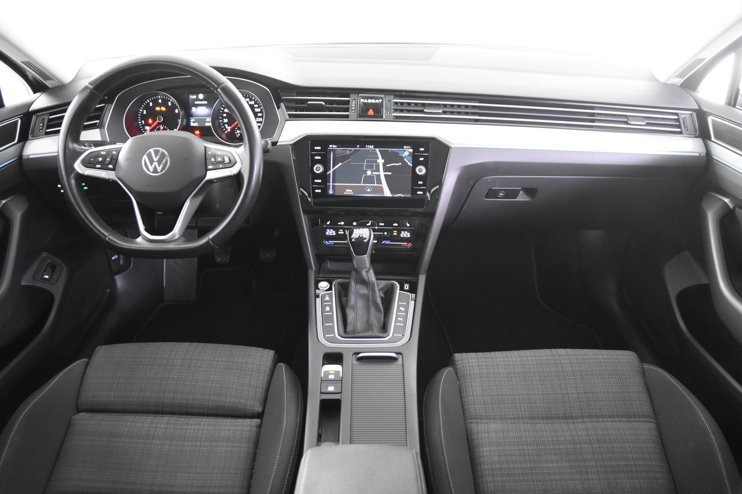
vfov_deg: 50.4
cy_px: 247
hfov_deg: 70.4
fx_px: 525
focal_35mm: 26
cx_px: 371
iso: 3600
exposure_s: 1/25
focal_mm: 17
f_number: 2.8
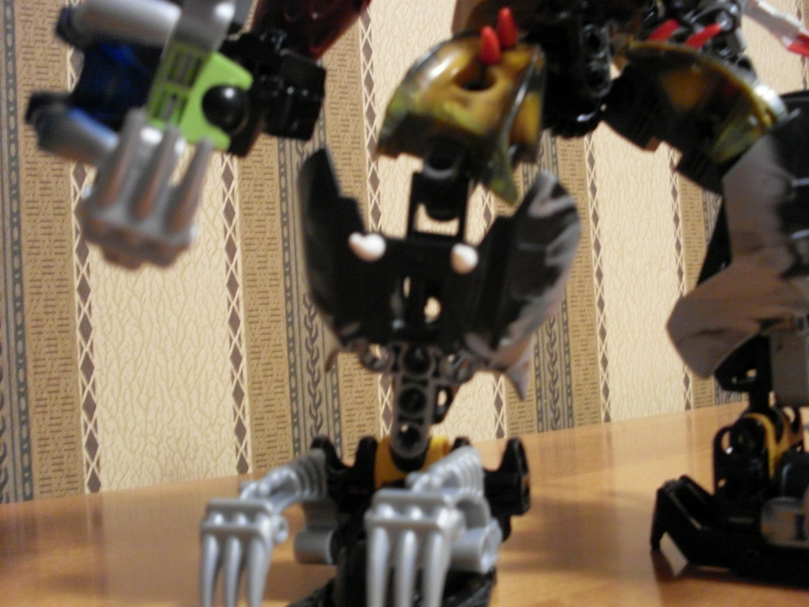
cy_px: 304
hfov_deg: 49.0
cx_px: 404
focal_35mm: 38
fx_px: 888
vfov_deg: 37.7
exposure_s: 1/10
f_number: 2.8
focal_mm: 6.3
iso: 400
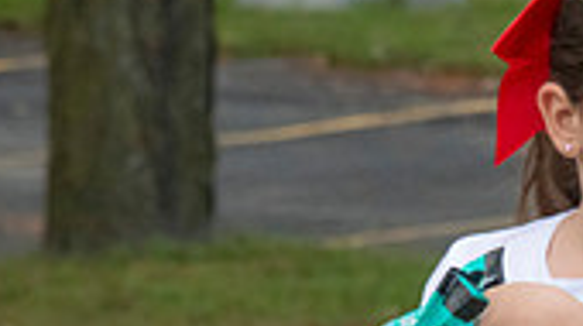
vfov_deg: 1.9
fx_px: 9955
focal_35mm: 645
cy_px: 613
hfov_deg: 3.3
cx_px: 672
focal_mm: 180
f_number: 11
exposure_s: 1/640
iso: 3200
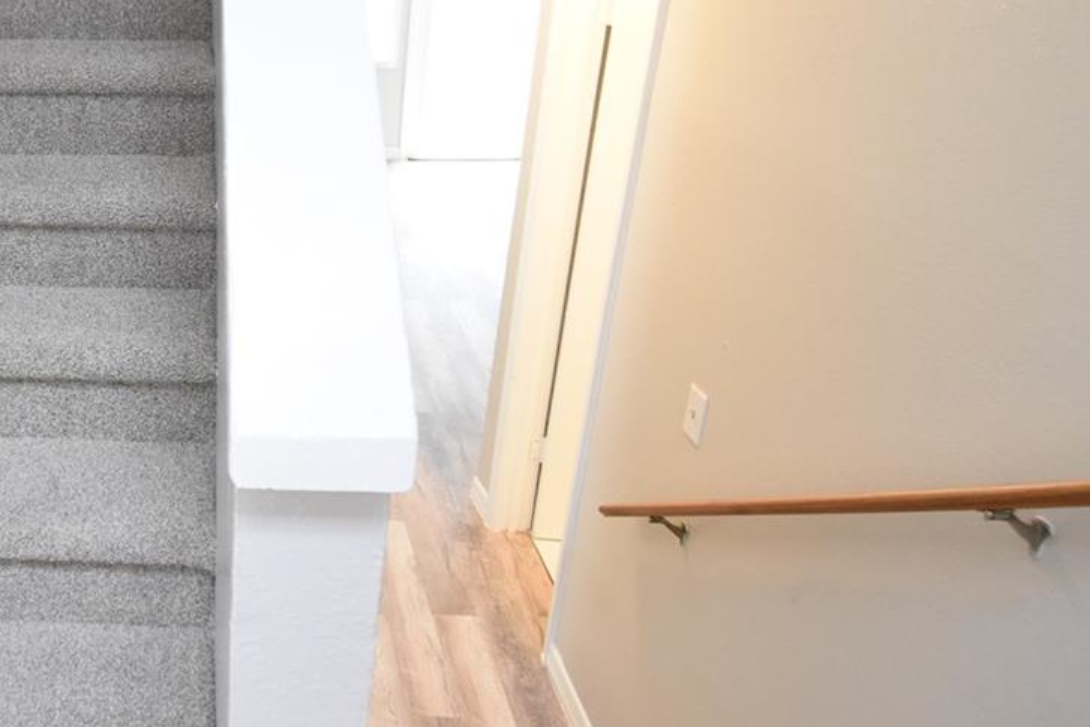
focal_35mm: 33
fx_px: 999
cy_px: 270
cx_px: 156
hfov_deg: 51.9
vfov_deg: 39.7
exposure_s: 1/60
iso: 1800
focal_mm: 10
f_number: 3.5
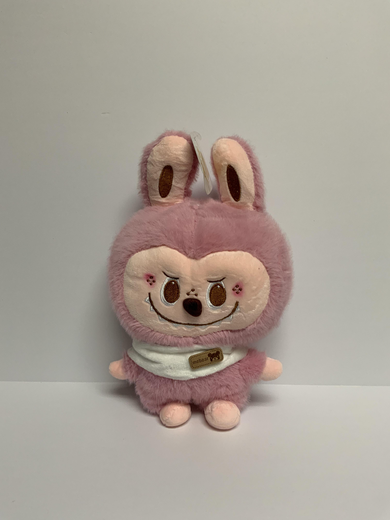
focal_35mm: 29
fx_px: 436
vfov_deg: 61.7
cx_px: 195
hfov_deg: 48.2
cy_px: 260
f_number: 1.8
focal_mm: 3
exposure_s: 1/60
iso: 80
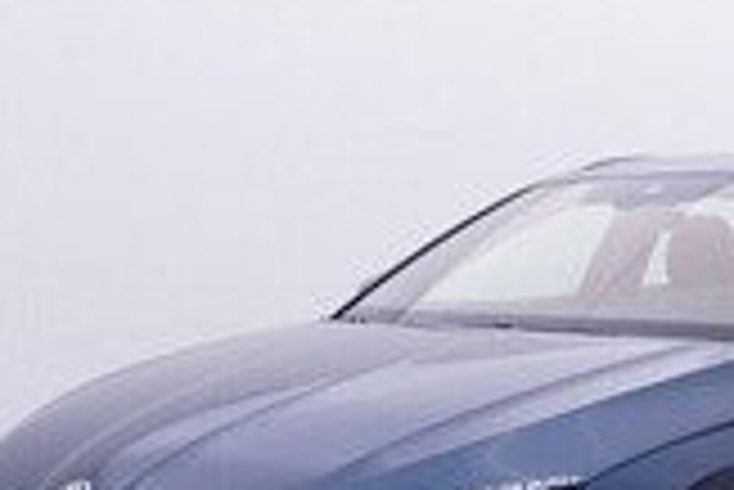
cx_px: 790
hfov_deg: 25.0
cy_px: 326
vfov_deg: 18.0
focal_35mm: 76
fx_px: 1544
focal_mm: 15
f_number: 5
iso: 200
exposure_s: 1/80
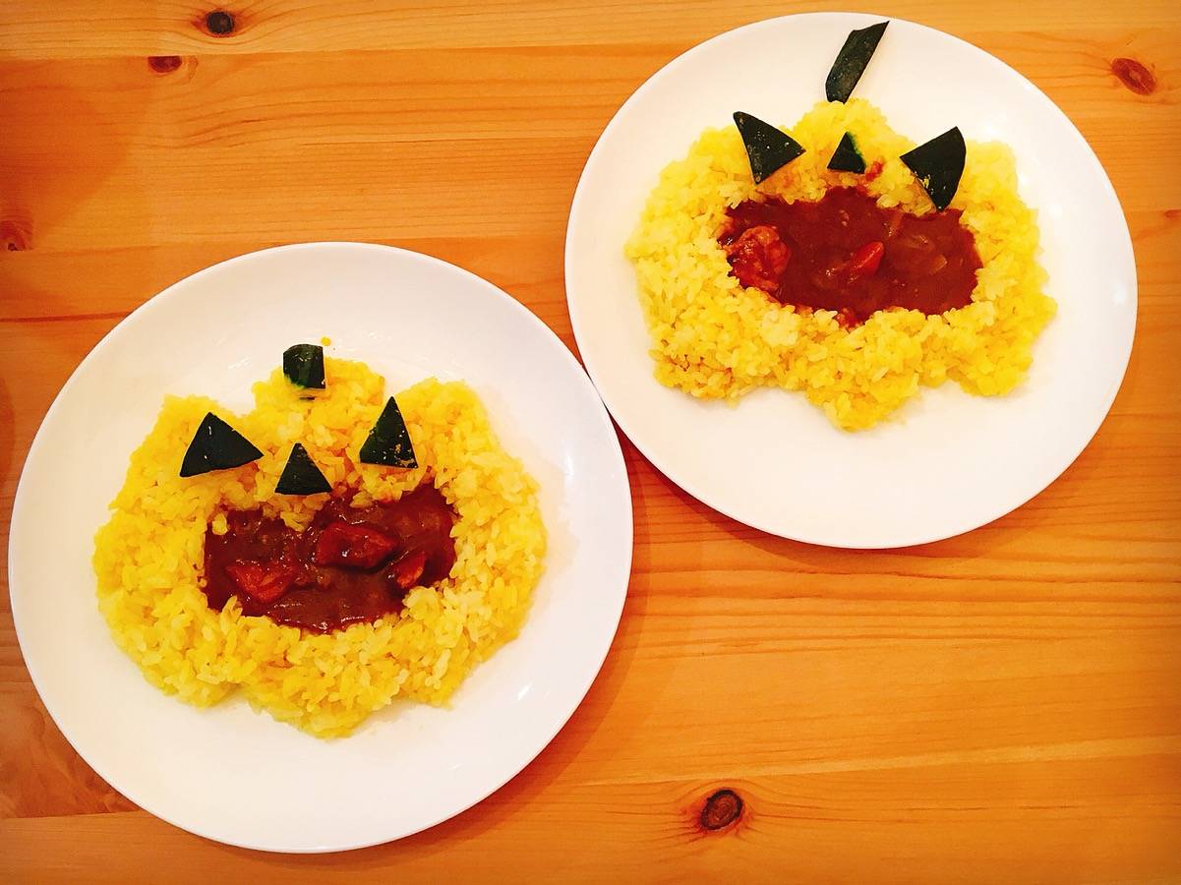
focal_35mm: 29
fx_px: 989
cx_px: 590
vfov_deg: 48.2
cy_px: 442
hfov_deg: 61.7
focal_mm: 4.15
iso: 100
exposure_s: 1/33
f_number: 2.2
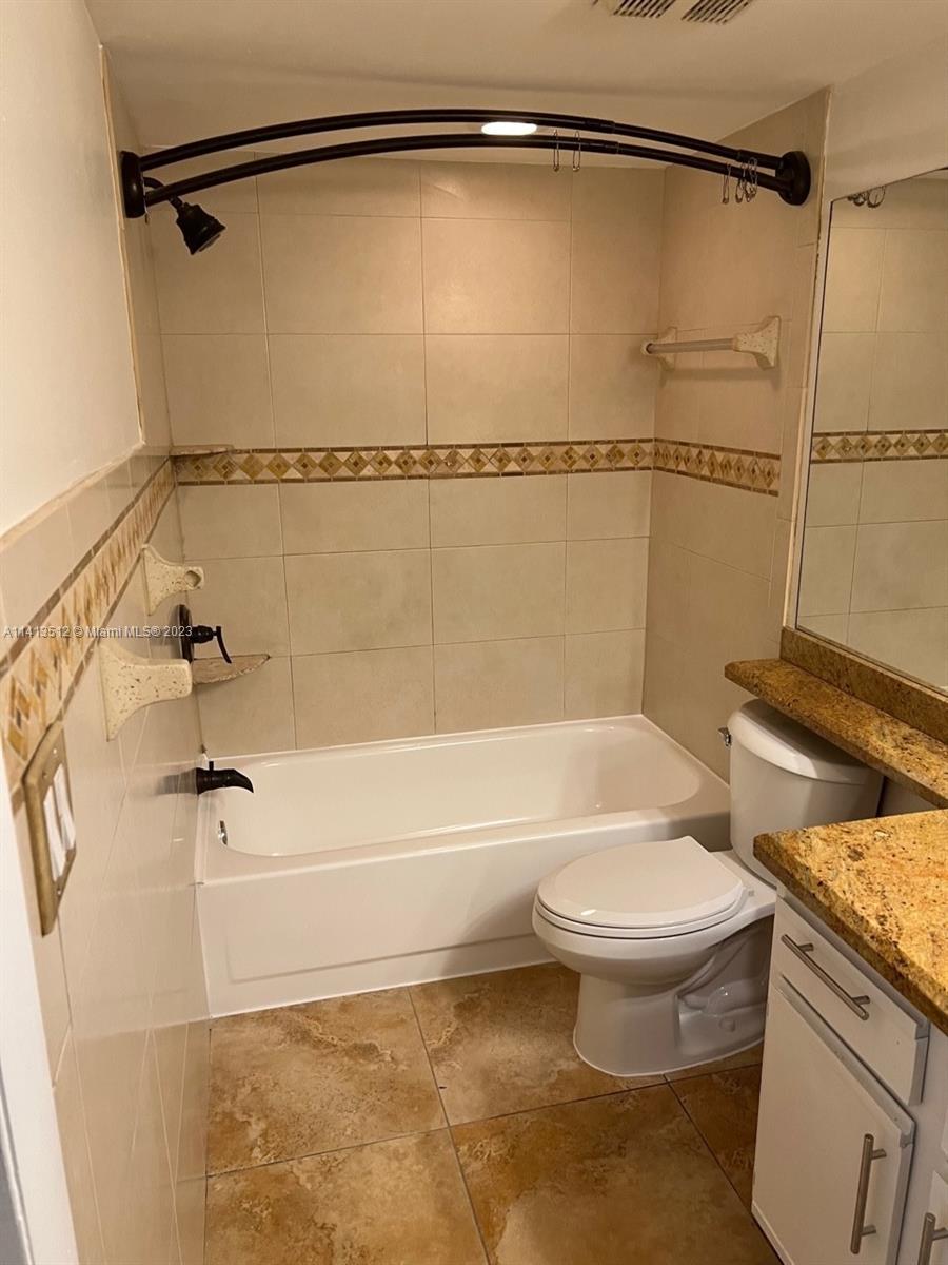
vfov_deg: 67.3
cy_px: 632
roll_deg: +0.6
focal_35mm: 26
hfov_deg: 53.1
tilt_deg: -15.0
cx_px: 474
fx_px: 949
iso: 100
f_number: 1.5
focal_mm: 5.7
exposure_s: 1/60
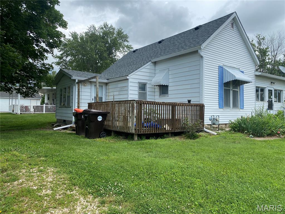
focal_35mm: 26
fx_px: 214
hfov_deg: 67.3
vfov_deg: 53.1
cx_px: 142
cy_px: 107
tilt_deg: +1.1
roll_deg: -0.4
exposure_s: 1/1653
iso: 32
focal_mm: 4.25
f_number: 1.8
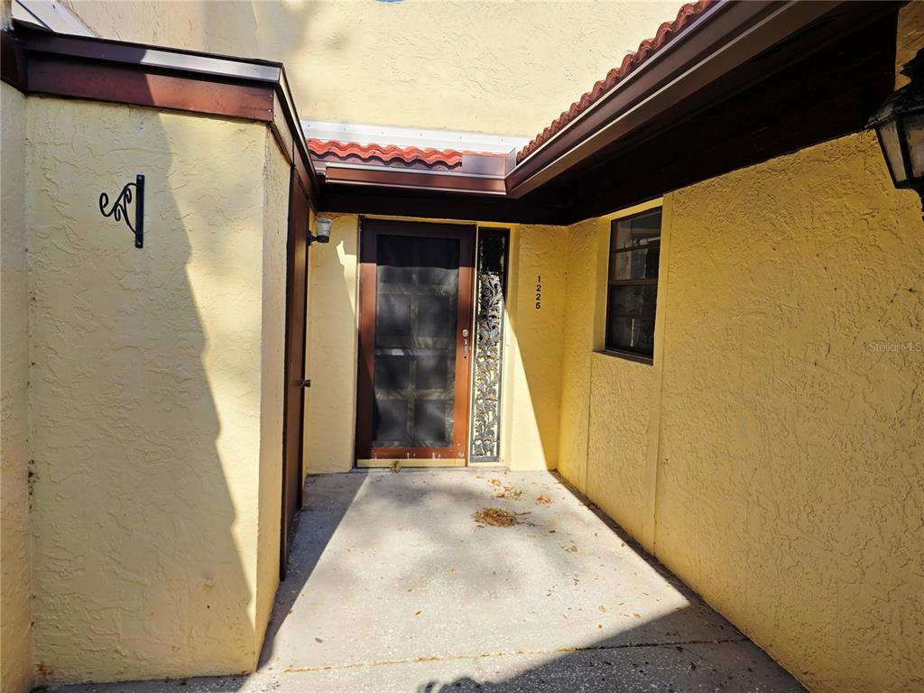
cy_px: 346
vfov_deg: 58.9
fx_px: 614
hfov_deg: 73.9
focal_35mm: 23
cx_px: 462
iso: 12
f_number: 1.7
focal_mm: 6.3
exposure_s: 1/909
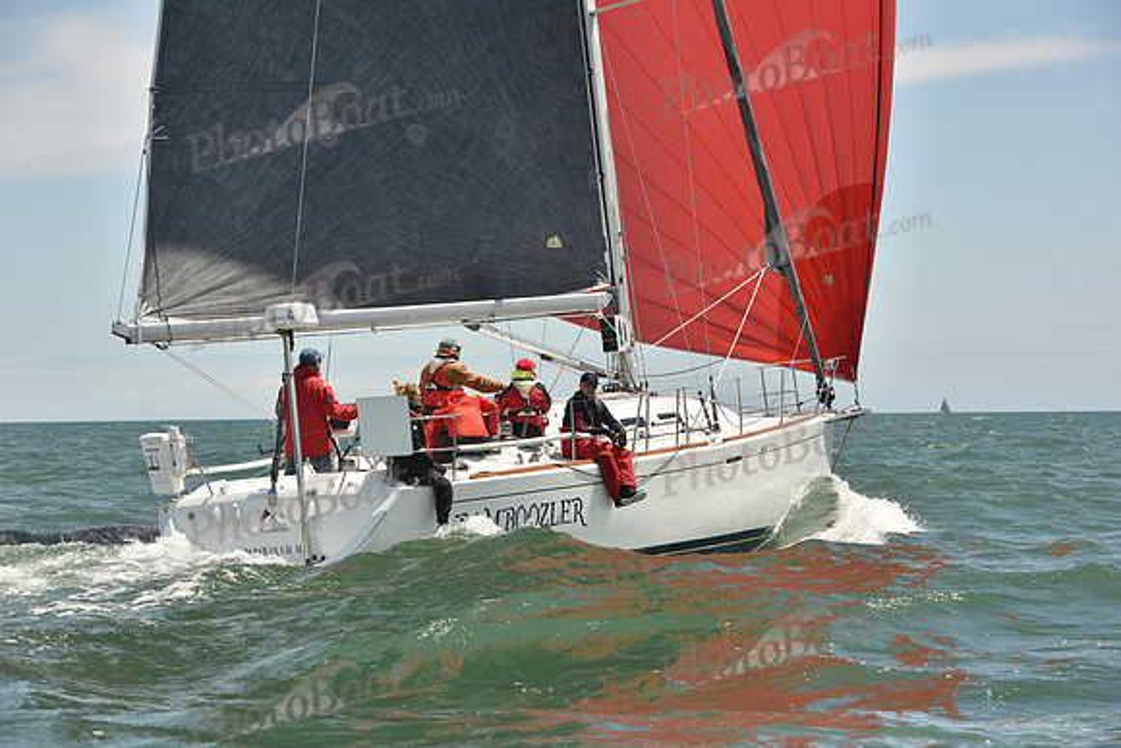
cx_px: 560
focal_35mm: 145
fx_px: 4516
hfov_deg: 14.2
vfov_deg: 9.5
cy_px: 374
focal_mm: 145
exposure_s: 1/800
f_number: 11
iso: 320
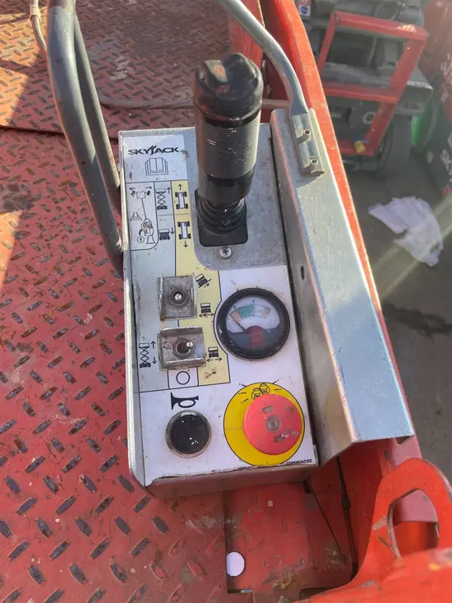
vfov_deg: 67.3
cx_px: 226
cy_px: 302
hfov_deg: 53.1
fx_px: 453
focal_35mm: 26
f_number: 1.6
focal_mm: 4.2
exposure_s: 1/447
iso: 32
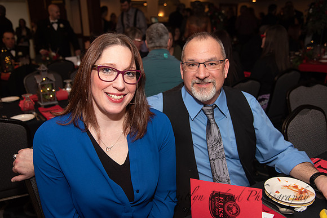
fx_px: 309
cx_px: 164
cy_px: 109
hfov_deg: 55.8
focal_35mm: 34
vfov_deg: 38.9
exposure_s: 1/200
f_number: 4
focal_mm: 34
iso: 800
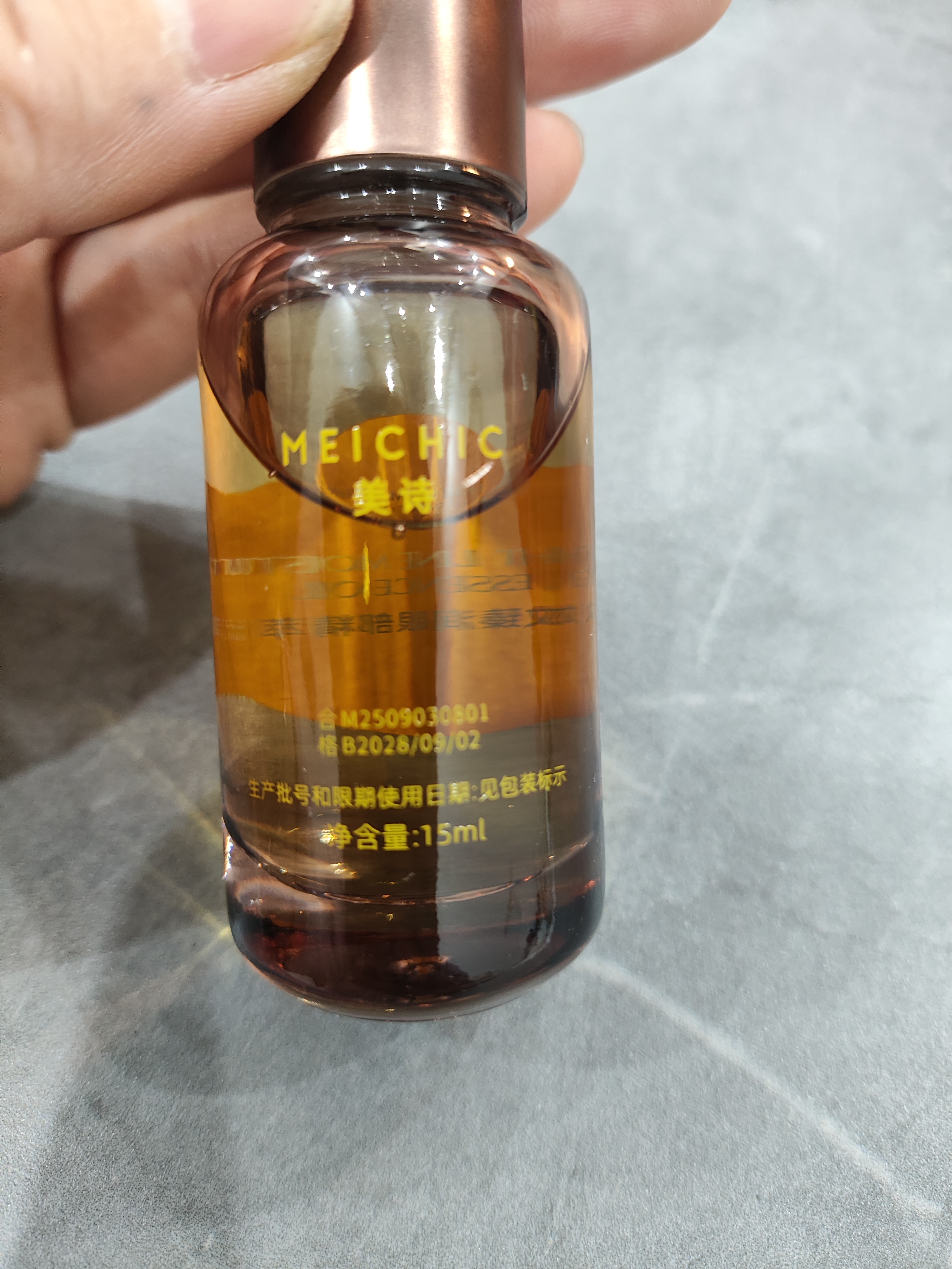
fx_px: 879
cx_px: 476
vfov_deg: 71.6
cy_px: 634
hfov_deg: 56.9
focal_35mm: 24
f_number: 1.8
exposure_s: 1/33.3
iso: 748
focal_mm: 4.68
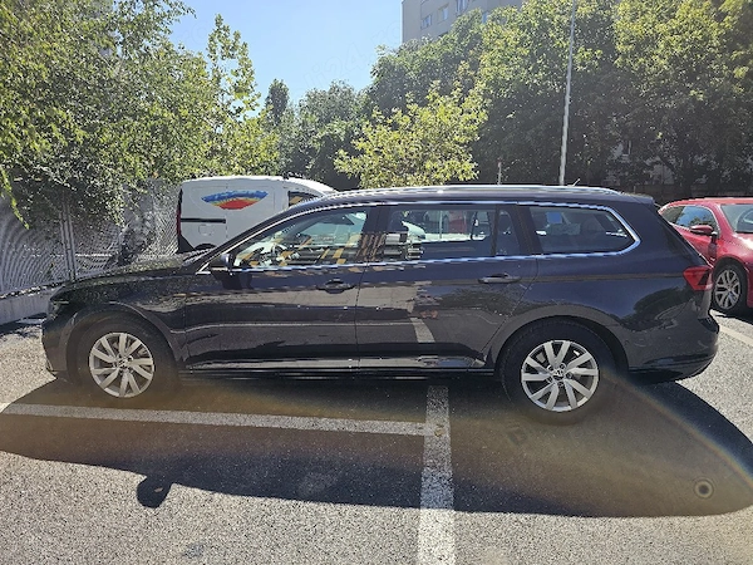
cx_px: 376
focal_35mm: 23
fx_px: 500
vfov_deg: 58.9
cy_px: 282
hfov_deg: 73.9
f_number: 1.7
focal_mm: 6.3
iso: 10
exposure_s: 1/476
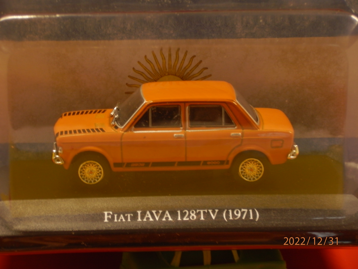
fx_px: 1148
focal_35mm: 111
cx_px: 181
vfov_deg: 13.3
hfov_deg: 17.7
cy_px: 134
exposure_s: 1/3
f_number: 5.4
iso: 200
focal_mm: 19.5
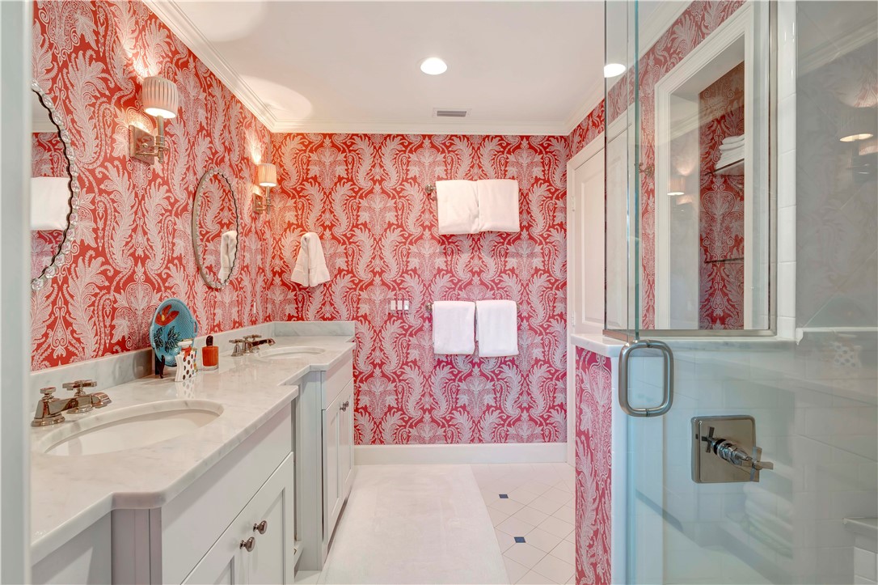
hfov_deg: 93.0
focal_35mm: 17
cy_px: 292
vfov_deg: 70.1
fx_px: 417
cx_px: 439
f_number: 11
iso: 200
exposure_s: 3.2
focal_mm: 17.1
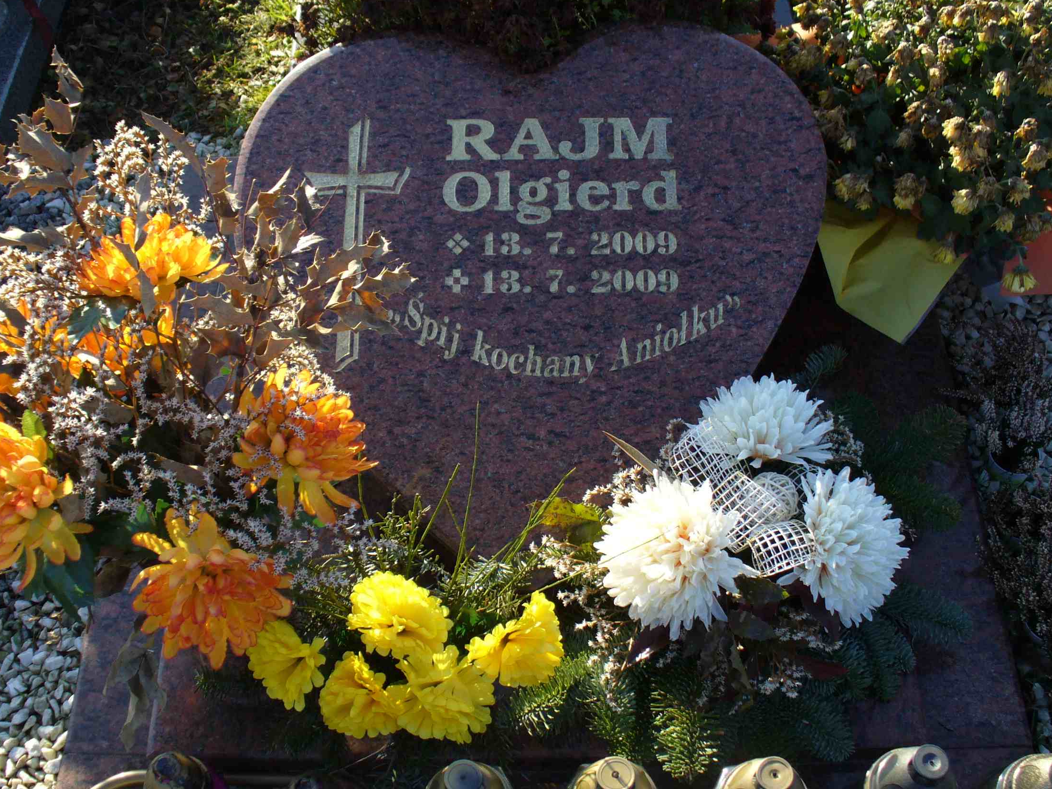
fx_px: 1307
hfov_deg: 43.9
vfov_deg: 33.6
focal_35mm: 43
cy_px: 384
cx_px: 529
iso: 80
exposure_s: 1/320
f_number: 2.8
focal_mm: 6.1
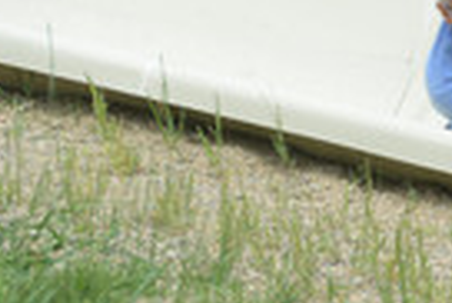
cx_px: 641
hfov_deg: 3.6
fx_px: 7189
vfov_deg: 2.4
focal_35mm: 572
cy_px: 148
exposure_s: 1/640
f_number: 6.3
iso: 280
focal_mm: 195
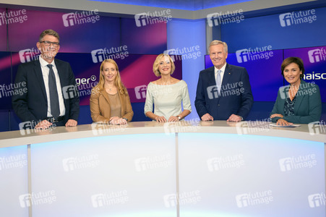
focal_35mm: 33
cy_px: 108
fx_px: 299
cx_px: 163
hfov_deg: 57.3
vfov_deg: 39.9
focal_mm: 33
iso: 1600
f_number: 4.5
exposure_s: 1/125
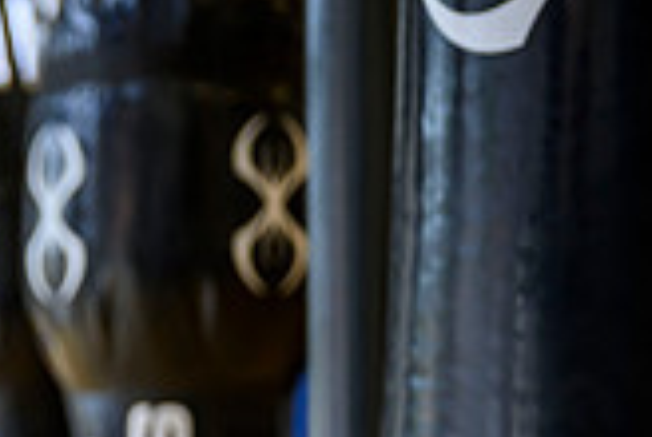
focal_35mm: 180
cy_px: 507
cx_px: -465
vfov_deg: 7.6
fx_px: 3266
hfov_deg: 10.8
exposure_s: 1/400
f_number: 2.8
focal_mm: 51
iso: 640
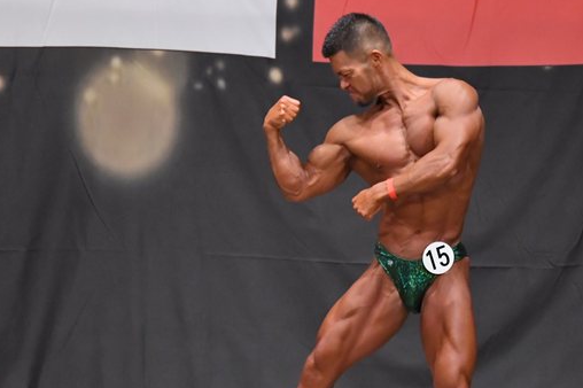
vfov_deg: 3.8
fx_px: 5923
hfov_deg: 5.6
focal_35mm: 366
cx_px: 375
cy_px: 254
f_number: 5.6
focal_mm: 160
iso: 6400
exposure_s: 1/400
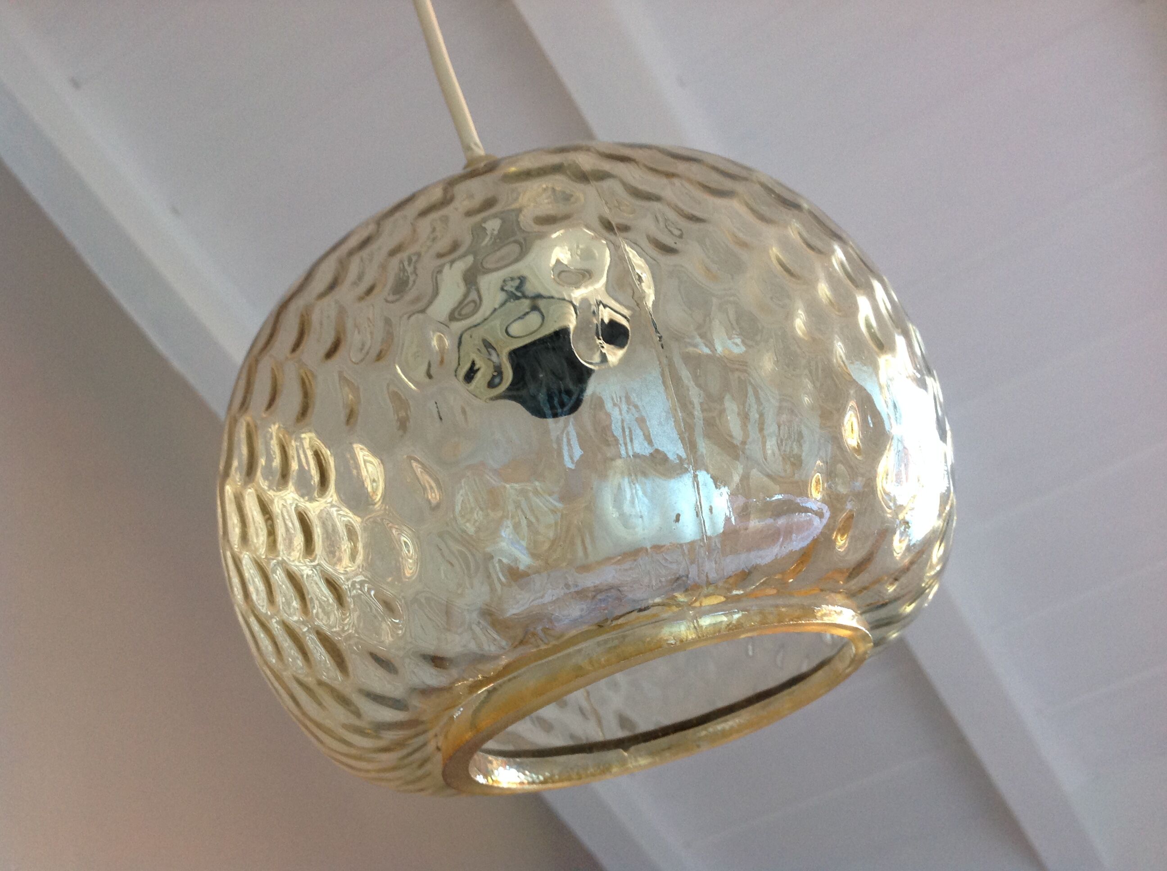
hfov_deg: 52.7
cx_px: 584
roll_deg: +18.5
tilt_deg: +30.0
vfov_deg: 40.6
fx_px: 1178
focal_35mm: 35
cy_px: 436
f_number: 2.4
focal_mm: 4.28
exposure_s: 1/15
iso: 100
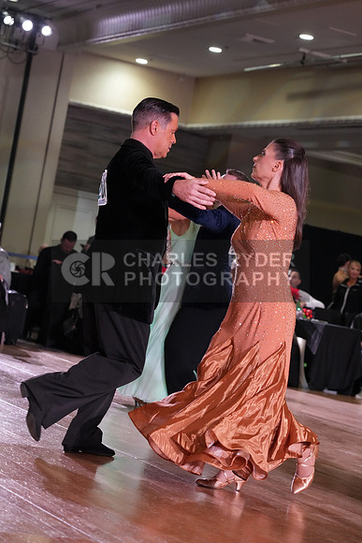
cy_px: 272
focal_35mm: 101
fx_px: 1522
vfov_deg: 20.2
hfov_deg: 13.6
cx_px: 181
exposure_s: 1/320
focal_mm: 101
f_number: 5
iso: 5000
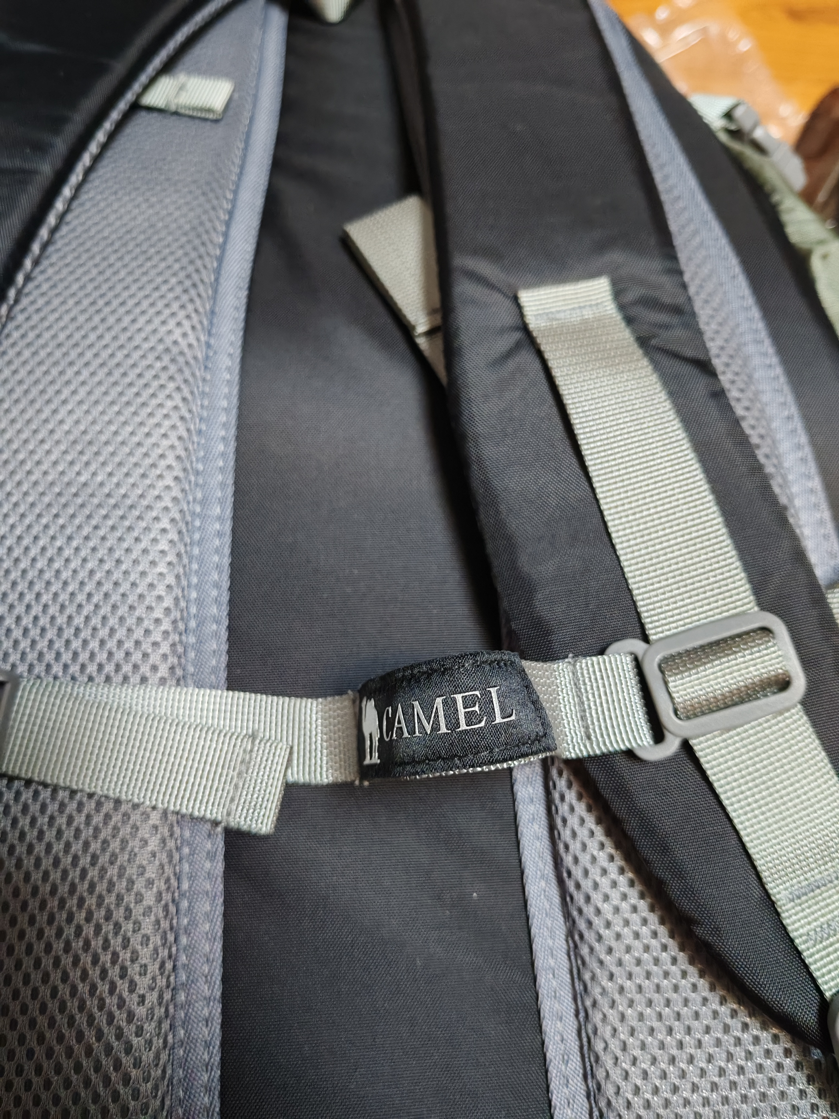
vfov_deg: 65.3
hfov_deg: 51.4
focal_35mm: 27
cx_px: 420
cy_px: 560
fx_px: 873
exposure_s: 1/33
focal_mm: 5.52
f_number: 1.95
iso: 1000
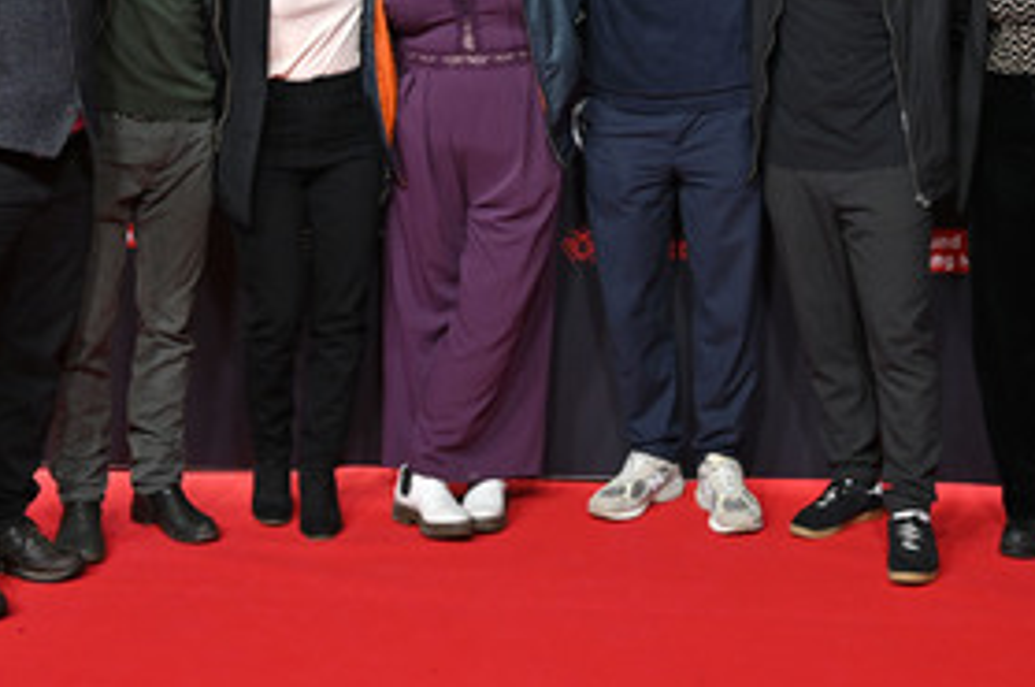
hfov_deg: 35.8
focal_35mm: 56
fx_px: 1602
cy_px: 156
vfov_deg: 23.9
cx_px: 562
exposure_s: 1/200
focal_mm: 34.5
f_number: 5
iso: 1000
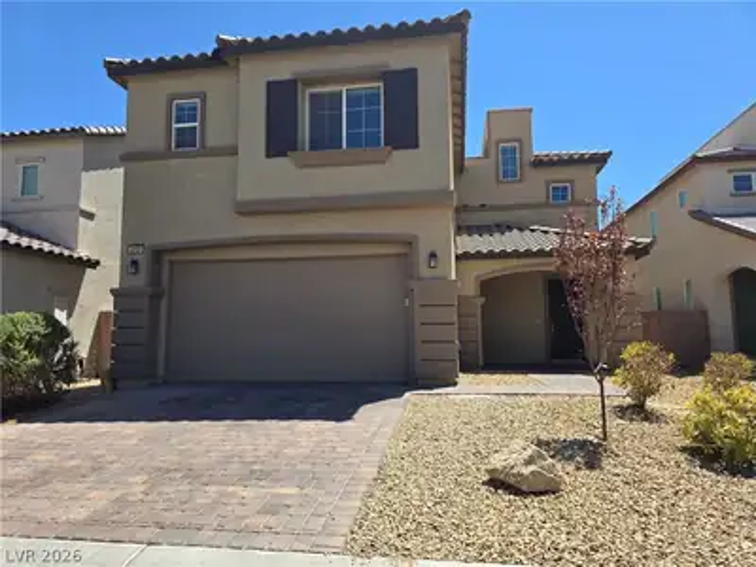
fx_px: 502
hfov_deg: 73.9
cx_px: 378
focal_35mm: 23
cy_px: 284
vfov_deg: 58.9
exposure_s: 1/575
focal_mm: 6.3
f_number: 1.7
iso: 12
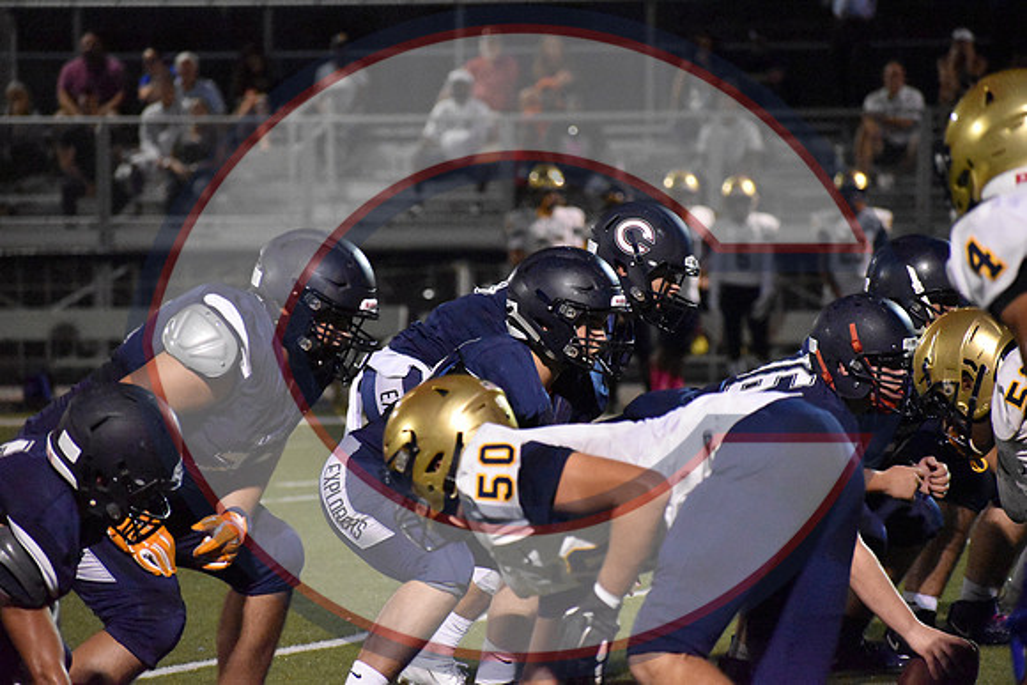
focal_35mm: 285
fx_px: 8132
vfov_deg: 4.8
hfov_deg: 7.2
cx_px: 514
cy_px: 342
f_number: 5.3
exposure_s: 1/400
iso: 12800
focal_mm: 190
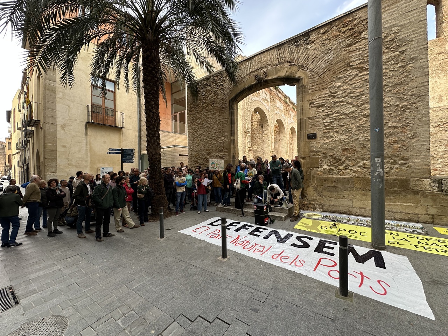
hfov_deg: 102.1
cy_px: 168
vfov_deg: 85.7
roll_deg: +1.4
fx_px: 181
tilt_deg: +1.4
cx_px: 224
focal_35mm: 14
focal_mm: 2.22
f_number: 2.2
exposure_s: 1/186
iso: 40
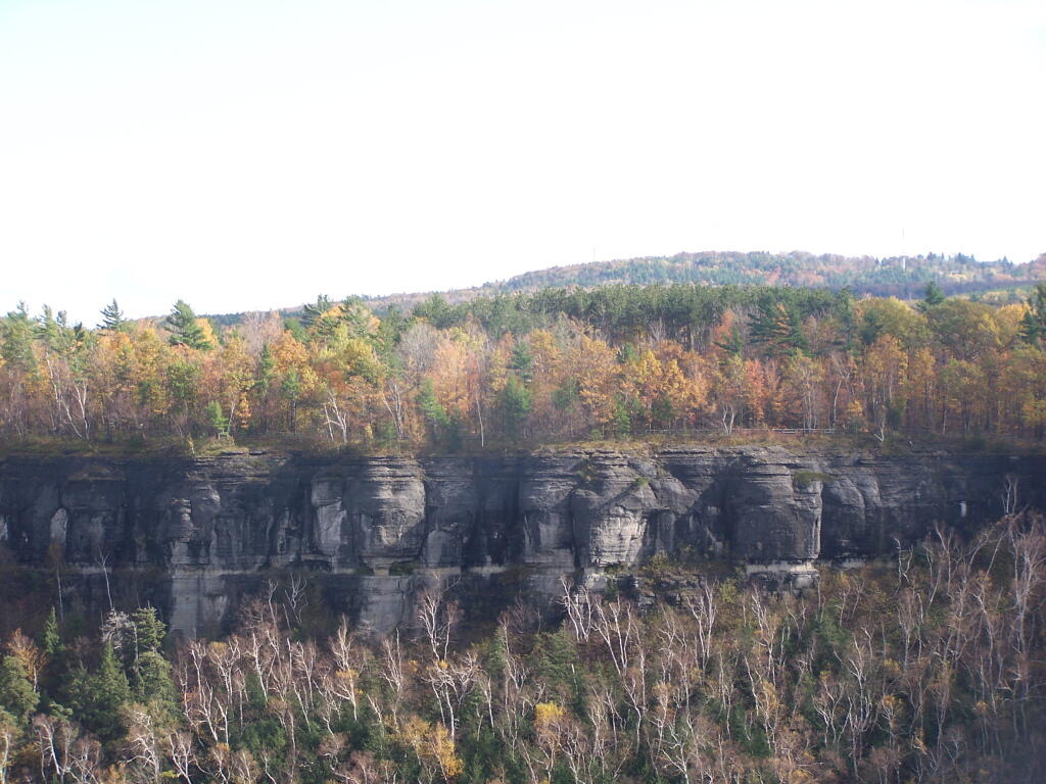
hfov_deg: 20.9
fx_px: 2840
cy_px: 392
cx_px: 523
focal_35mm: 94
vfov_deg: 15.7
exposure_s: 1/320
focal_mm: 15.6
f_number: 3.2
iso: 80
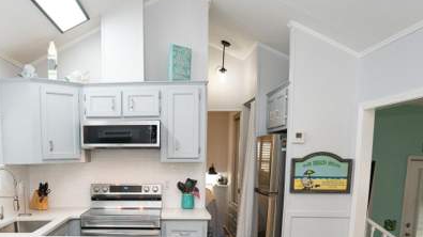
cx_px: 133
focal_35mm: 35
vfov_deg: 31.4
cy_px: 232
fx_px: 392
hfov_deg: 55.2
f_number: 4
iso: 400
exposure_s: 1/160
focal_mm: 16.5
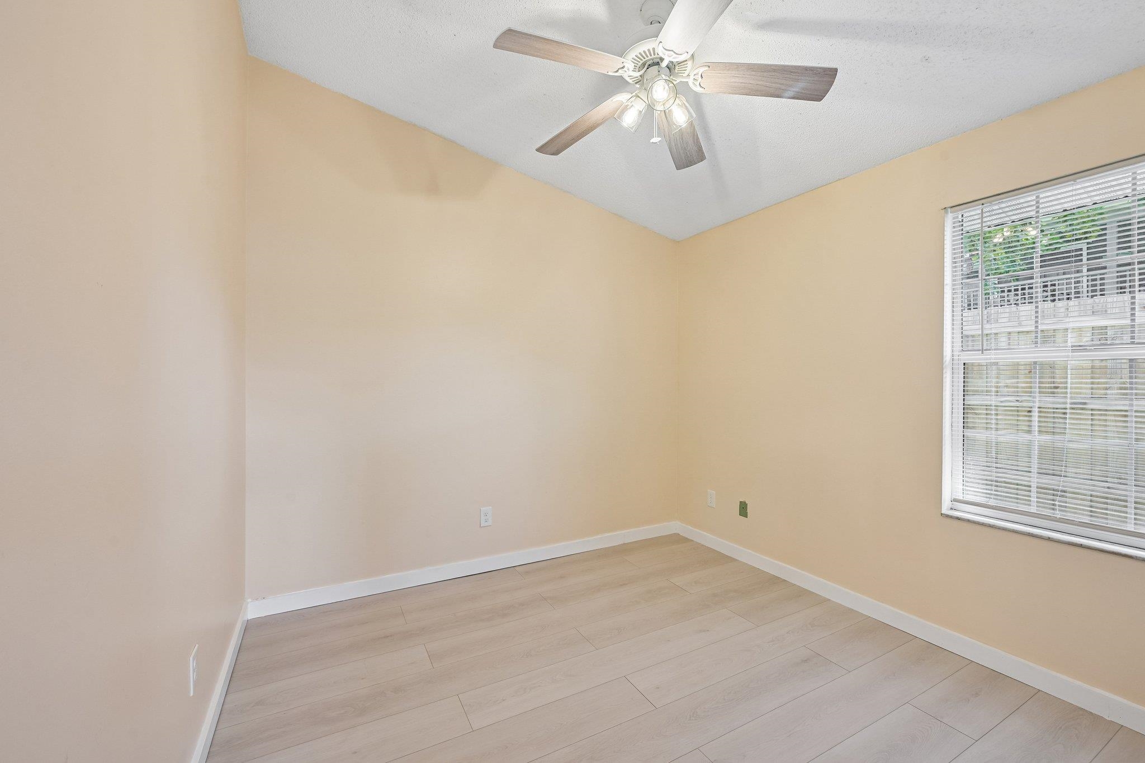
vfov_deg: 77.3
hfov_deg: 100.4
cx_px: 572
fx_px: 477
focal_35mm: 15
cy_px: 382
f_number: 8
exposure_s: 1/15
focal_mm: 15
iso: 250
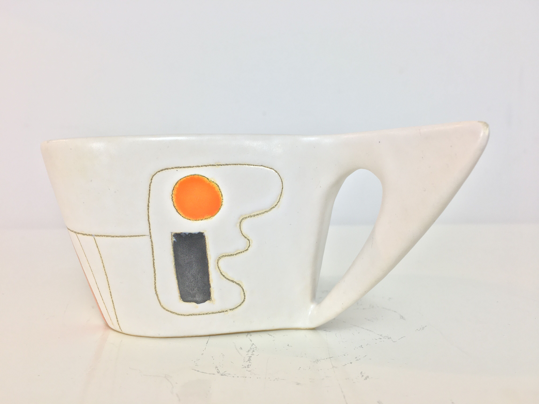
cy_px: 202
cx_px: 270
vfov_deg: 48.2
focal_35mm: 29
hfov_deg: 61.7
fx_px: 452
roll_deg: -0.1
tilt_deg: -3.9
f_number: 2.2
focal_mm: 4.15
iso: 25
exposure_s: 1/33
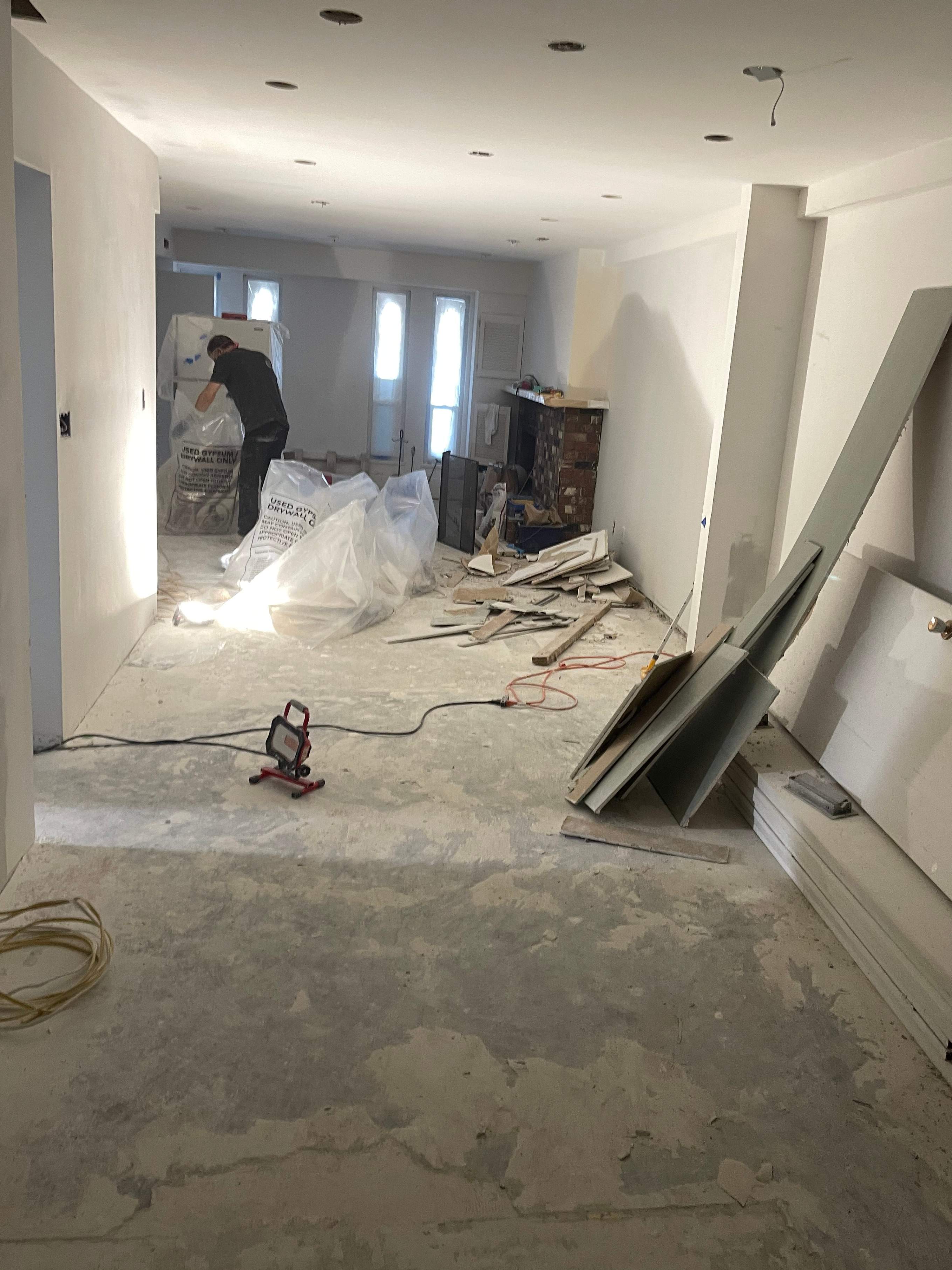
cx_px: 525
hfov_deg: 48.2
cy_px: 605
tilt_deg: -14.2
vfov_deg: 61.6
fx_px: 1063
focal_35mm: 29
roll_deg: -3.8
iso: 200
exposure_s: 1/60
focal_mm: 5.1
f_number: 1.6
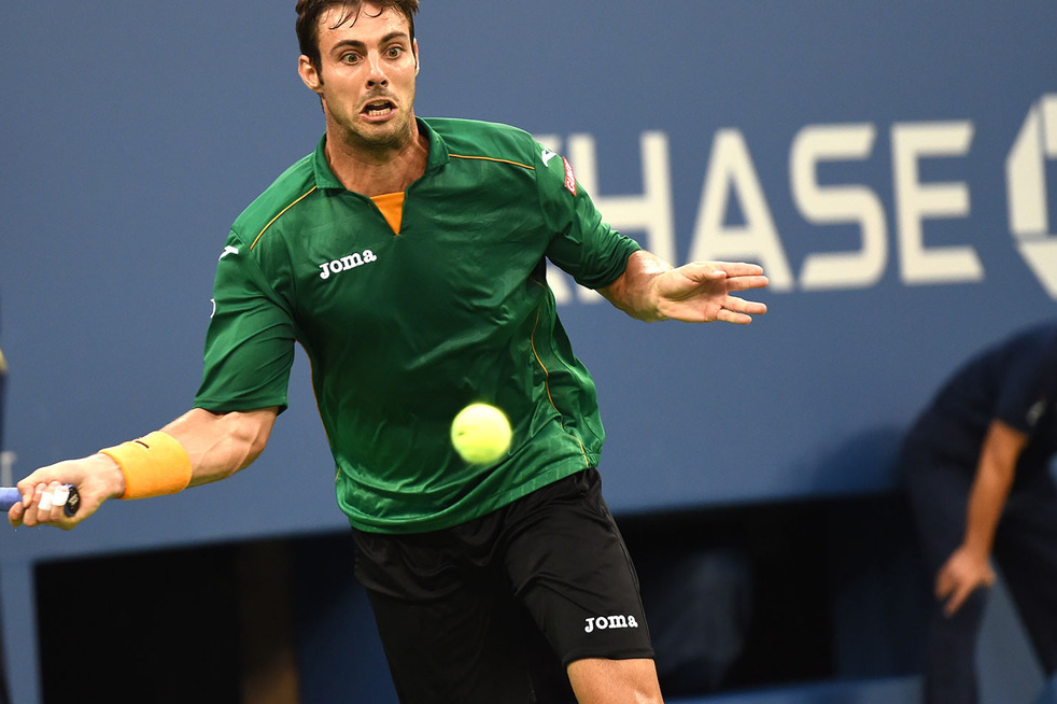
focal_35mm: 271
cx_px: 325
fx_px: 7954
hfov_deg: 7.6
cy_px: 347
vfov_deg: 5.1
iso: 2500
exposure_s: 1/2000
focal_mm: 190
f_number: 2.8
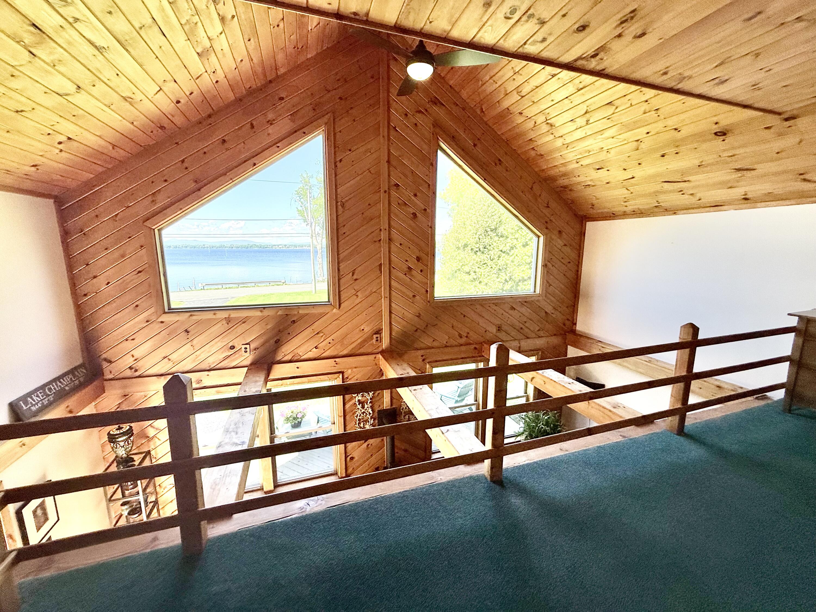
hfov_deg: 102.1
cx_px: 408
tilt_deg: -9.7
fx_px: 330
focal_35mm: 14
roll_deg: -0.4
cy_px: 306
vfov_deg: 85.7
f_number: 2.2
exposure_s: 1/324
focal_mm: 2.22
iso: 64
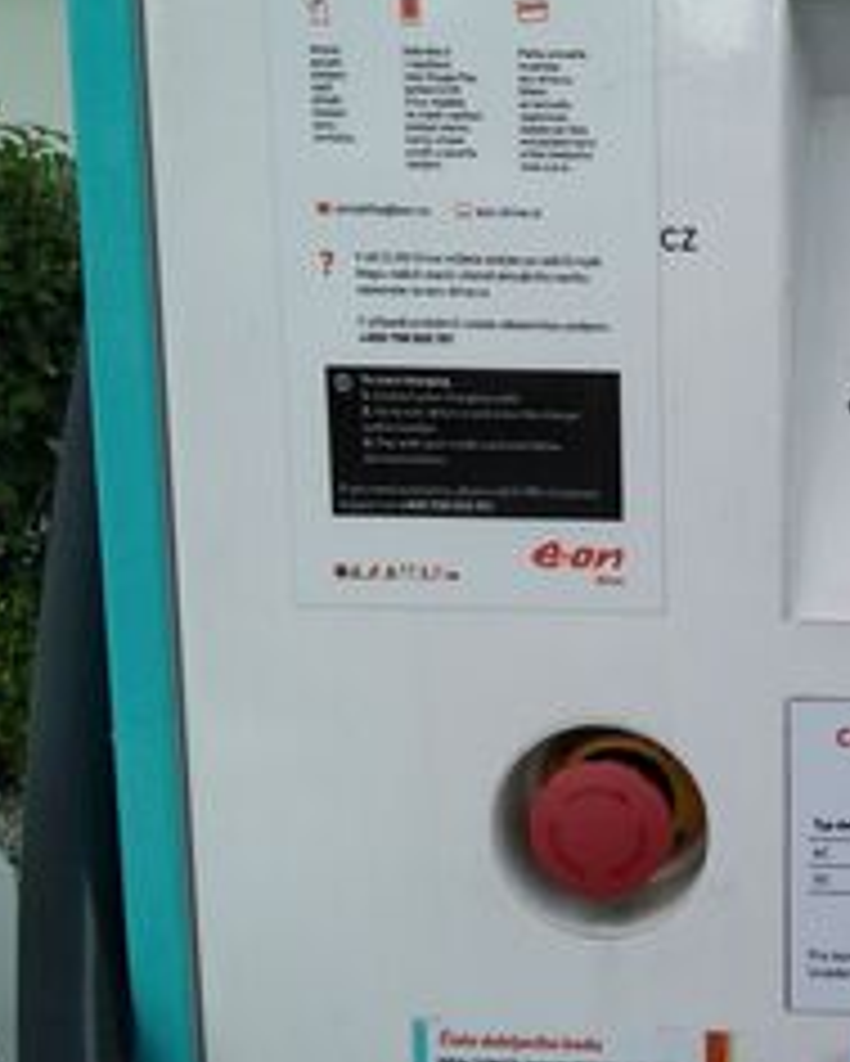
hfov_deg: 24.5
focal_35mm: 56
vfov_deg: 33.5
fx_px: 1760
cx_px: 1034
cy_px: 428
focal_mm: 3.46
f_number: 2.2
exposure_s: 1/565
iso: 100
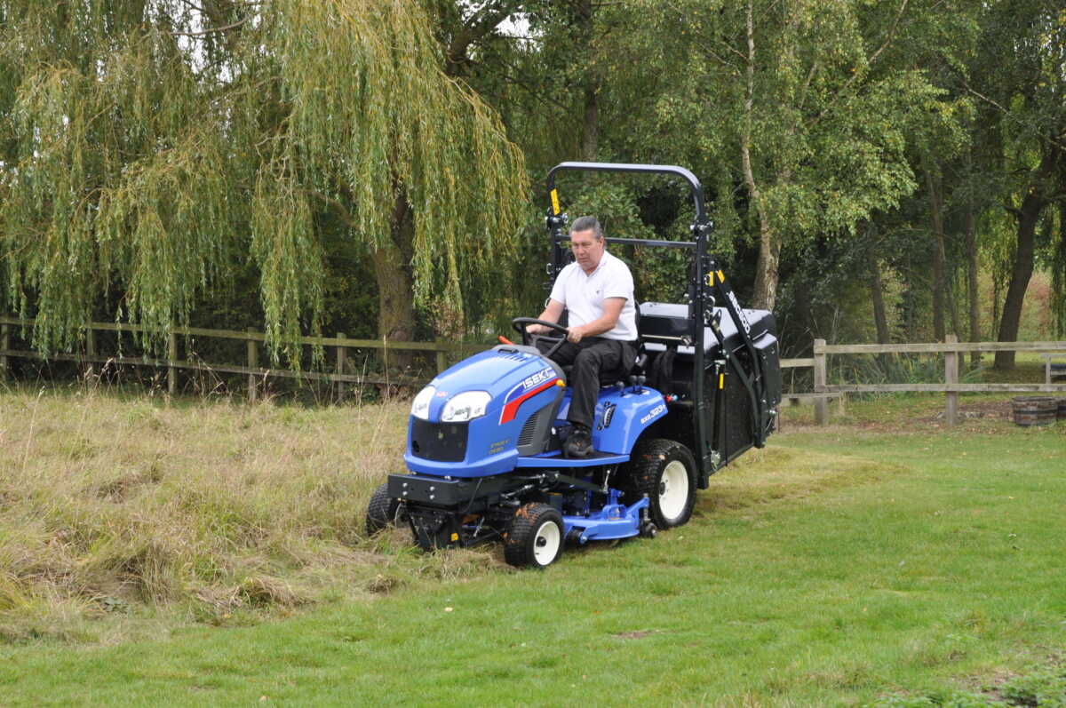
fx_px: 2307
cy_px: 354
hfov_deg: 26.0
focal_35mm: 78
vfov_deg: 17.4
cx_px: 533
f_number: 9
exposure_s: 1/250
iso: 500
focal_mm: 52
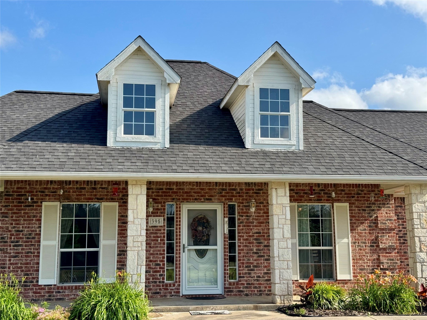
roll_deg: +0.1
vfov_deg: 30.3
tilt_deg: +8.0
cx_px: 214
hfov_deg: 39.7
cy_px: 160
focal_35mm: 48
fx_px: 592
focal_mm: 6.76
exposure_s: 1/2833
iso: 64
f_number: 1.78
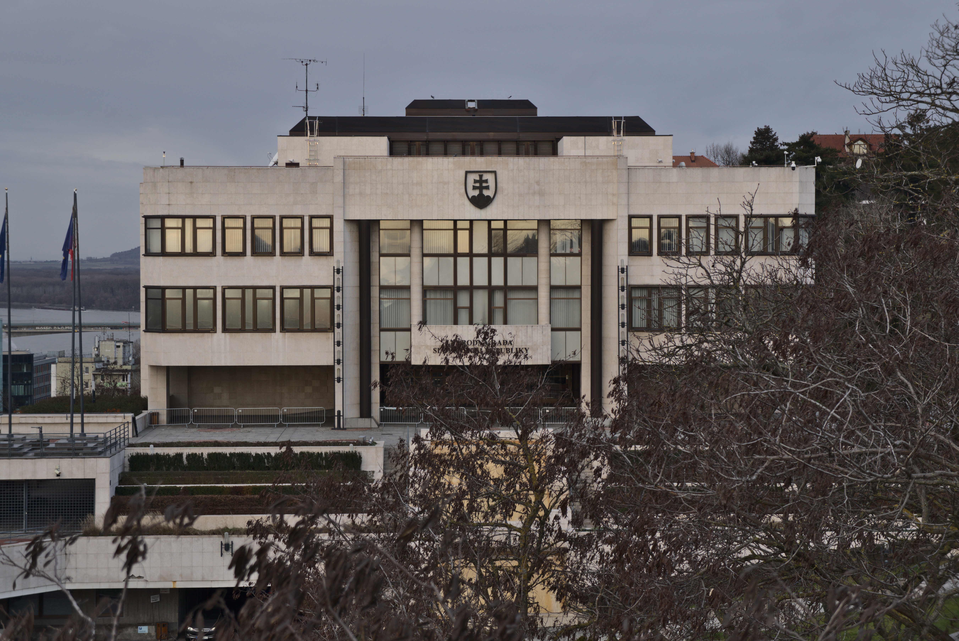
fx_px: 2199
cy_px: 320
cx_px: 480
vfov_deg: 16.6
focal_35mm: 82
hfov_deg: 24.6
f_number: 5.6
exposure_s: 1/100
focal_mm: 55
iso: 100
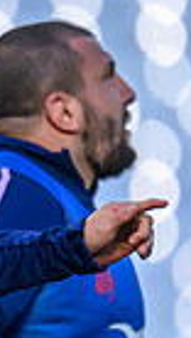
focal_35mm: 2810
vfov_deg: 0.8
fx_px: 25208
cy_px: 192
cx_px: -356
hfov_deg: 0.4
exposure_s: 1/12800
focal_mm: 560
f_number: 4
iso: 1250
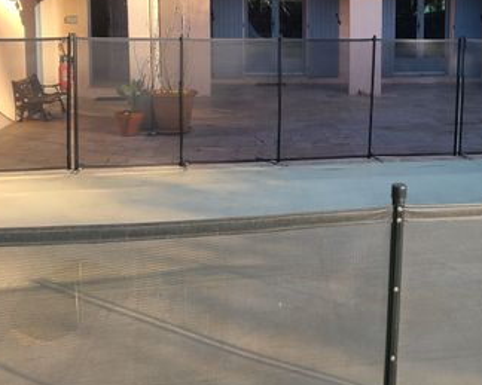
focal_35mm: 47
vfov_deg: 31.0
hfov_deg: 38.2
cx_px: 379
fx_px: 670
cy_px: 62
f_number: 1.8
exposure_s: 1/871
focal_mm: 5.4
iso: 40
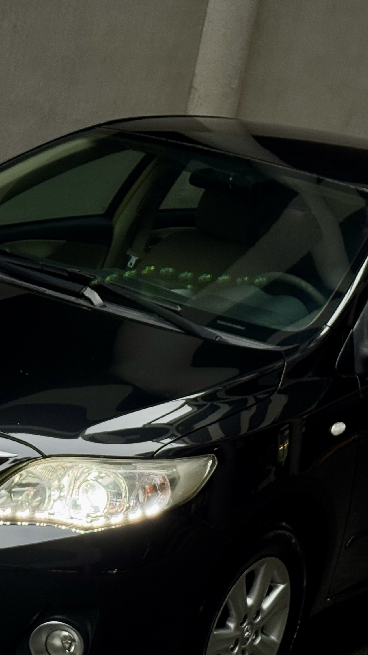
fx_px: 1613
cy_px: 396
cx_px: 113
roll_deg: -10.4
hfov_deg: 13.0
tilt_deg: -14.2
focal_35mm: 93
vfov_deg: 22.9
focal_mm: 6.76
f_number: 1.78
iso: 100
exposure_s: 1/61
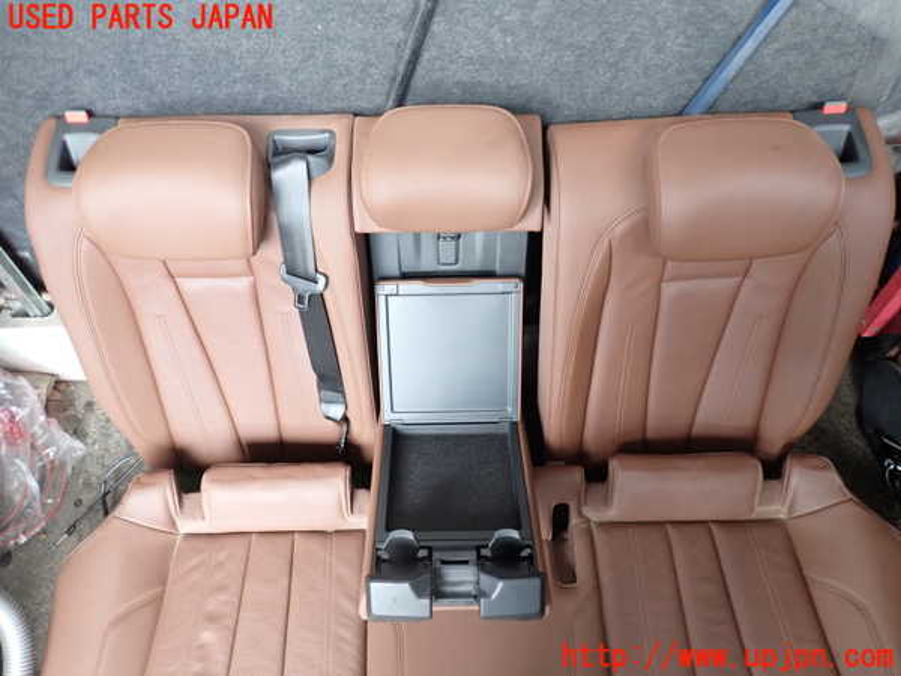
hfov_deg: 69.4
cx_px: 450
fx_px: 651
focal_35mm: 25
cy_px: 338
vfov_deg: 54.9
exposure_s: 1/30
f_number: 2
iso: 200
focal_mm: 4.5
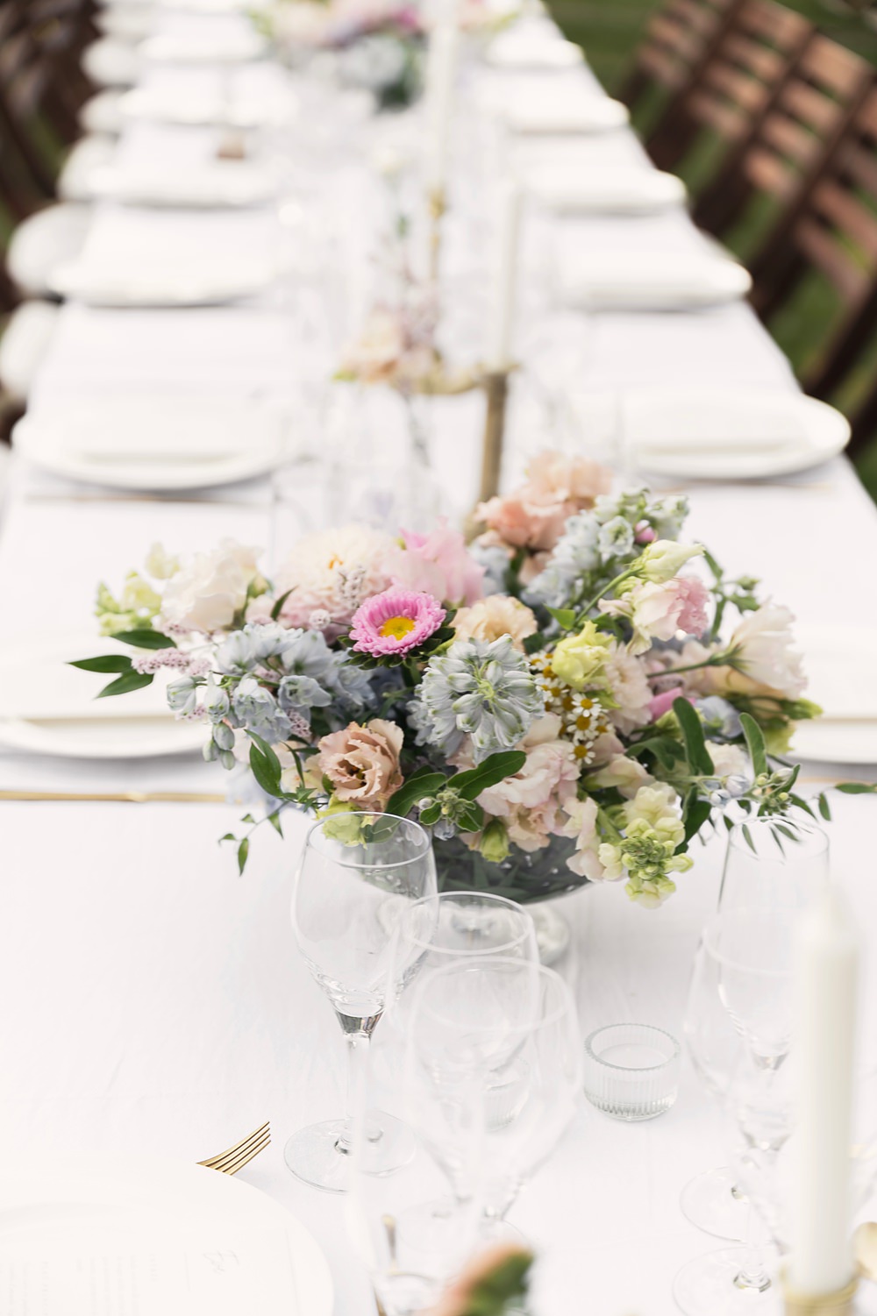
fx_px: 2559
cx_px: 438
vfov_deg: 28.8
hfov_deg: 19.4
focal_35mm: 70
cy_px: 658
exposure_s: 1/160
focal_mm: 70
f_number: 2.8
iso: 50
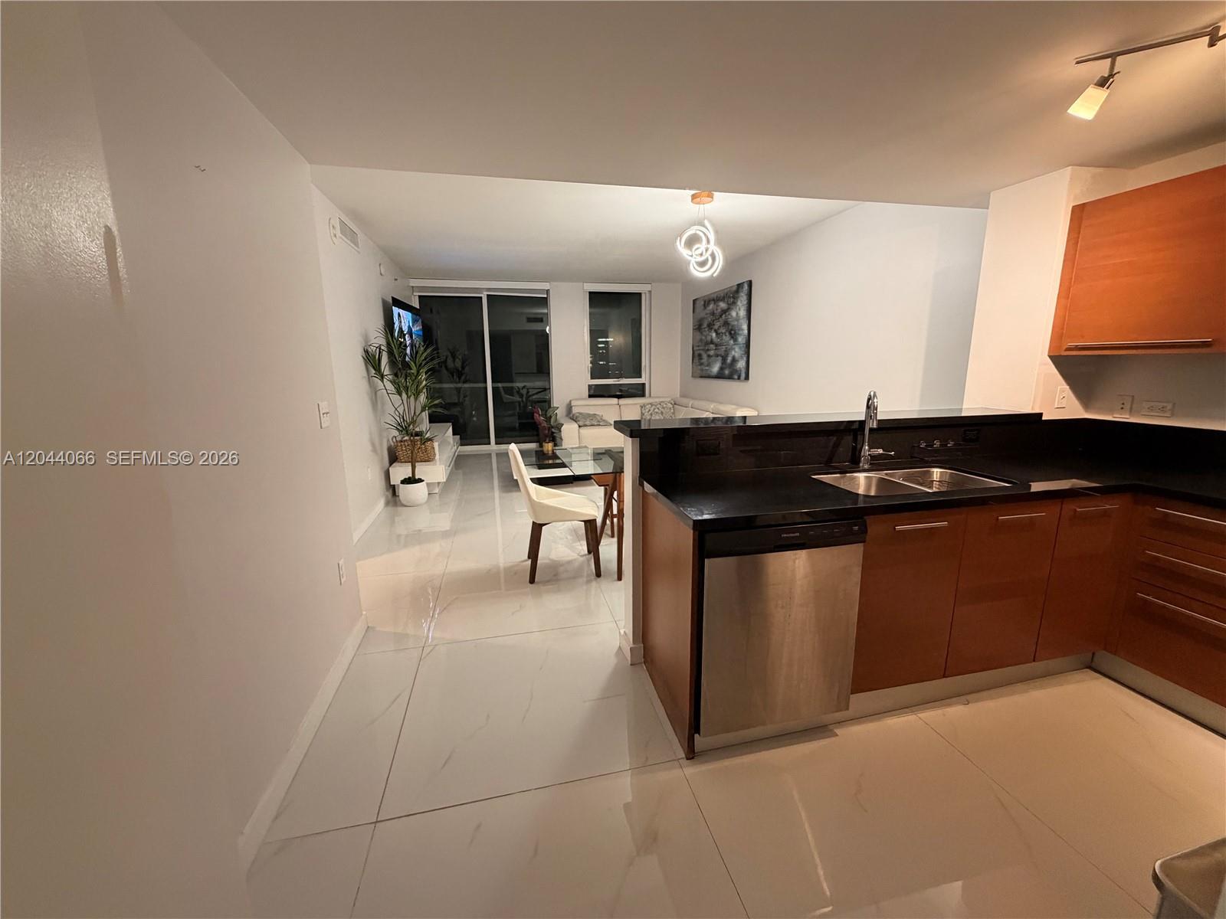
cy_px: 460
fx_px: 496
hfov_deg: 102.1
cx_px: 613
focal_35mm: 14
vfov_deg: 85.7
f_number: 2.2
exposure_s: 1/60
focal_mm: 2.22
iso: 400
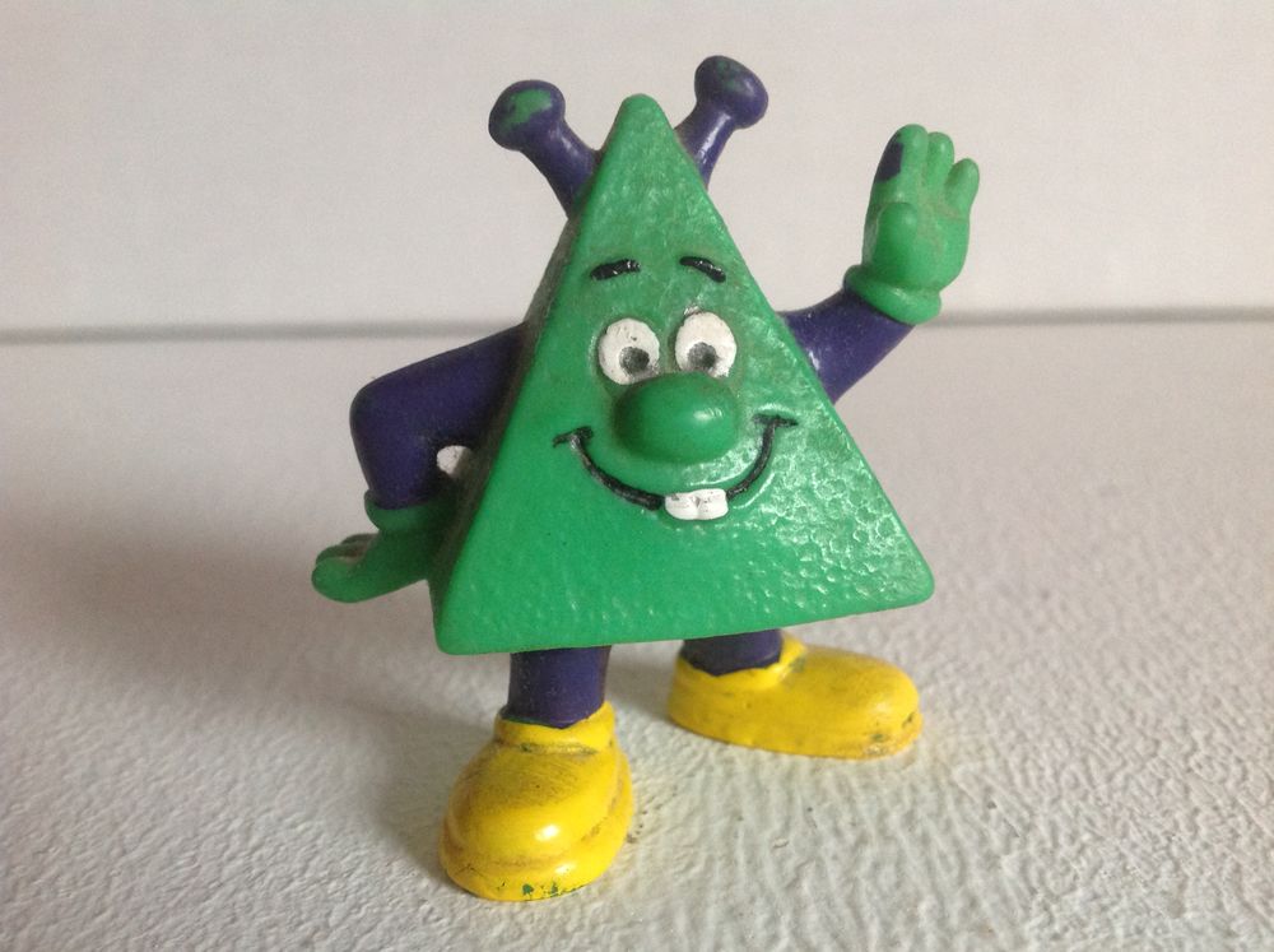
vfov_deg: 40.6
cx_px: 637
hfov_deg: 52.7
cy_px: 476
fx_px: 1286
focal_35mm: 35
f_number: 2.4
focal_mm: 4.28
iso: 200
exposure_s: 1/15
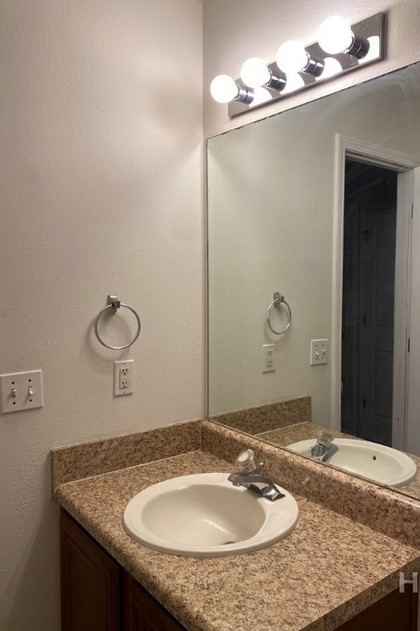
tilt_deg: -2.8
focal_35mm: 28
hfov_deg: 46.2
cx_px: 242
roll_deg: -0.7
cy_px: 307
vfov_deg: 65.5
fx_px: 490
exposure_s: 1/120
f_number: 1.8
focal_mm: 4.25
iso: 64
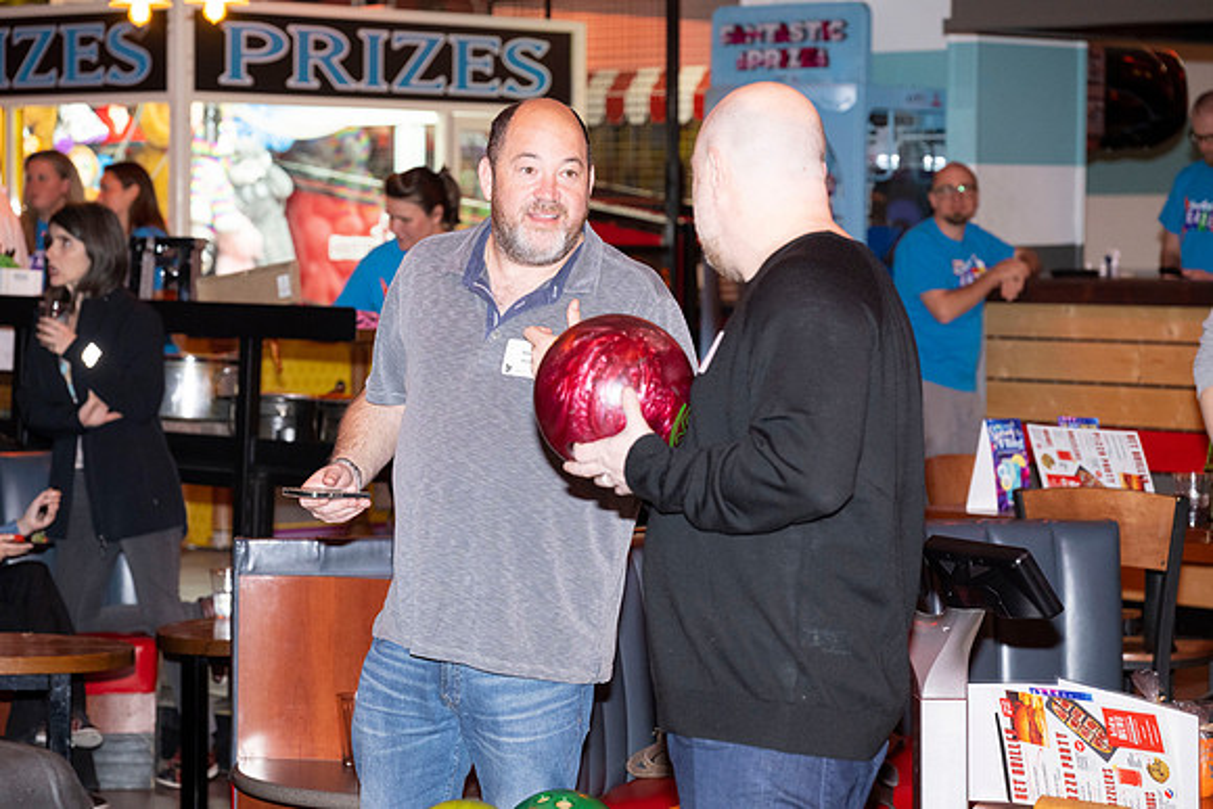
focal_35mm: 105
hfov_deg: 19.5
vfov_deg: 13.0
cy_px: 404
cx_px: 606
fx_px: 3539
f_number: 5.6
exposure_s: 1/100
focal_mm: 105
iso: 2000
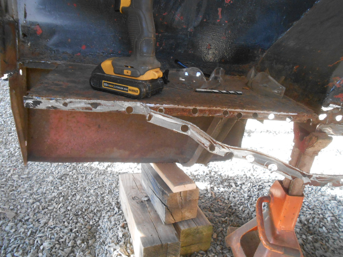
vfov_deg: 53.1
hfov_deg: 67.3
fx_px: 258
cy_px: 128
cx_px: 172
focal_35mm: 26
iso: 400
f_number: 3.5
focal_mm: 4.6
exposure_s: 1/30
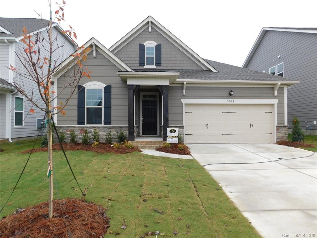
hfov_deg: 73.9
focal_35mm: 23
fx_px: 211
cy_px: 119
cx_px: 158
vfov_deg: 58.9
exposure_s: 1/160
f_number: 3
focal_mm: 4
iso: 125
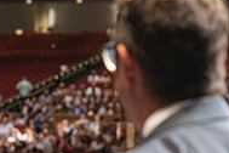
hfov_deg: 9.5
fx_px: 1368
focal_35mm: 215
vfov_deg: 6.4
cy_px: 149
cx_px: -27
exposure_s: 1/160
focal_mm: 70
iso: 6400
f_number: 3.5
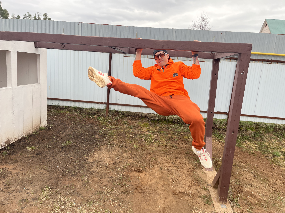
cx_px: 142
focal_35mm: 26
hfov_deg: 67.3
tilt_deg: -9.7
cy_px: 106
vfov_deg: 53.1
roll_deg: -3.6
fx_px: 214
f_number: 1.6
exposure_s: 1/327
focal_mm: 5.1
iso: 50
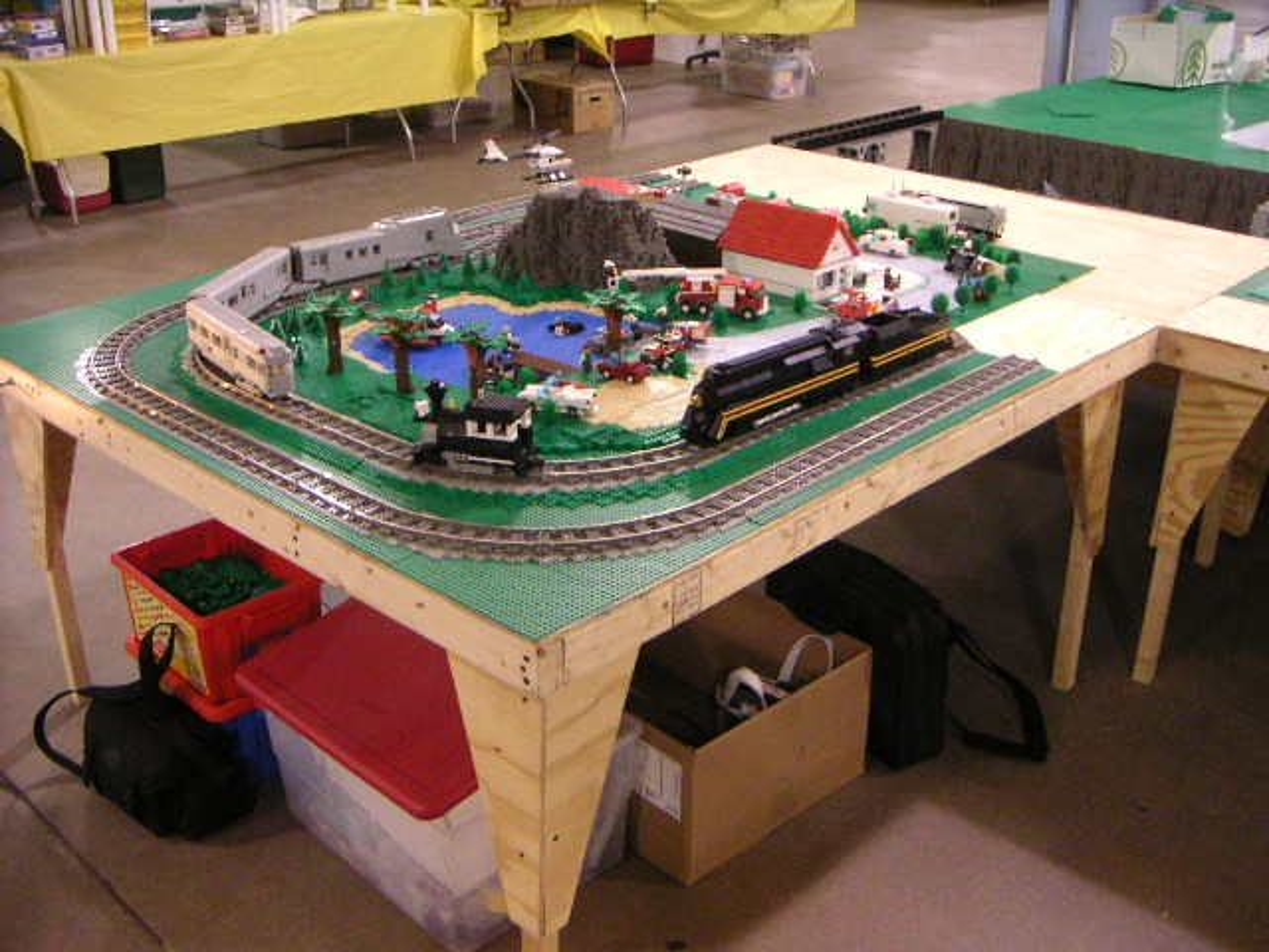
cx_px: 634
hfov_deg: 50.1
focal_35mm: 37
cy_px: 476
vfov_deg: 38.7
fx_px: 1356
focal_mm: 4.8
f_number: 2.8
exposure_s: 1/30
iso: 400
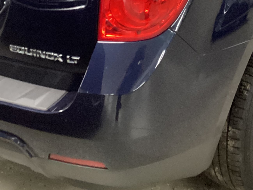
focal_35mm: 78
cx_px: 131
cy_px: -37
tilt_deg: -21.4
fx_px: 570
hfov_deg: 25.0
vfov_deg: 18.0
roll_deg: +0.9
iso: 640
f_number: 2.4
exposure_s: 1/30
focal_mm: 3.3
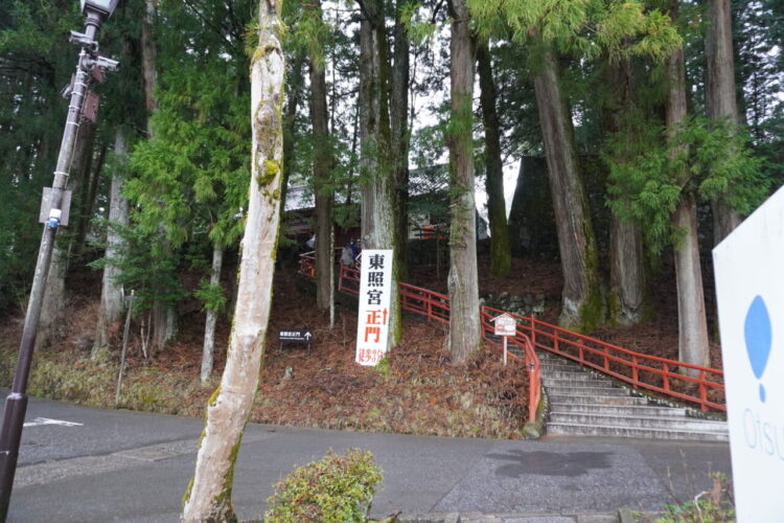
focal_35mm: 24
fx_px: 523
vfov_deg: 53.1
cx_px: 392
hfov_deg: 73.7
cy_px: 262
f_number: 4
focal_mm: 16
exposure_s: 1/160
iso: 1600
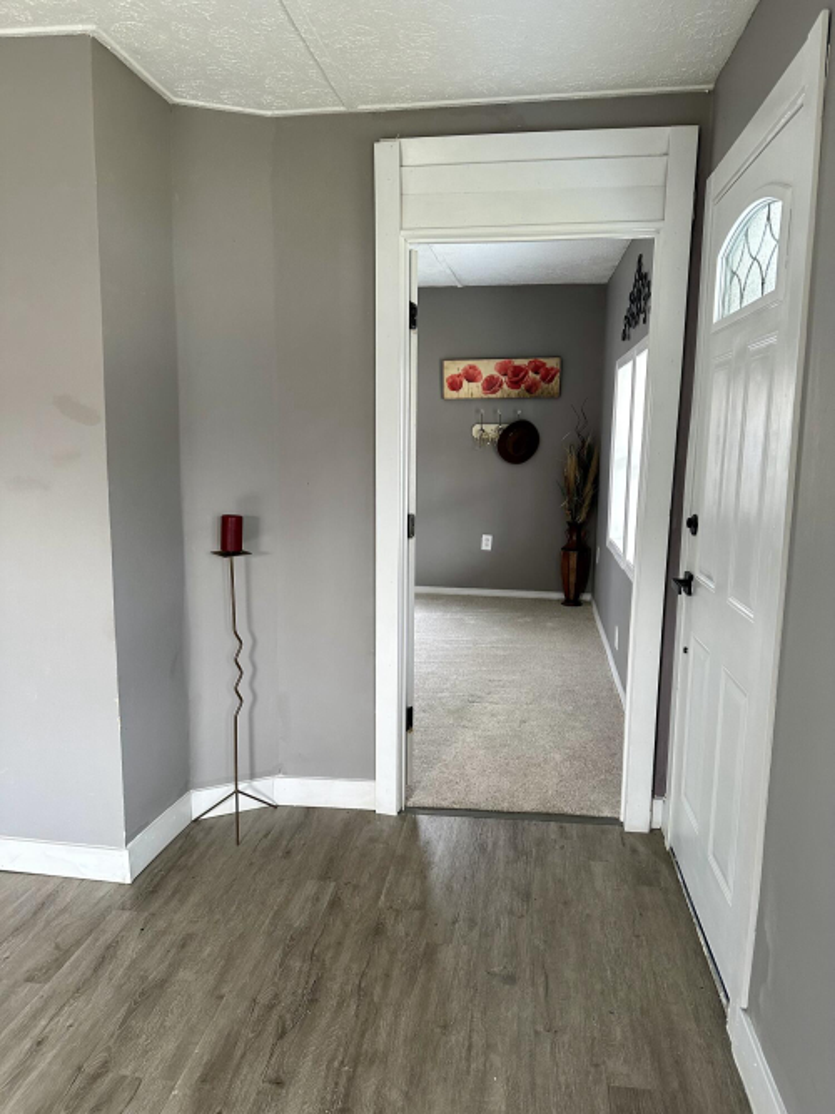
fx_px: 772
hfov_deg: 56.8
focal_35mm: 24
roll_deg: -0.8
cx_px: 418
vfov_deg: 71.6
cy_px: 557
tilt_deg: -8.8
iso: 250
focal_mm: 6.86
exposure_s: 1/96
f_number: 1.78
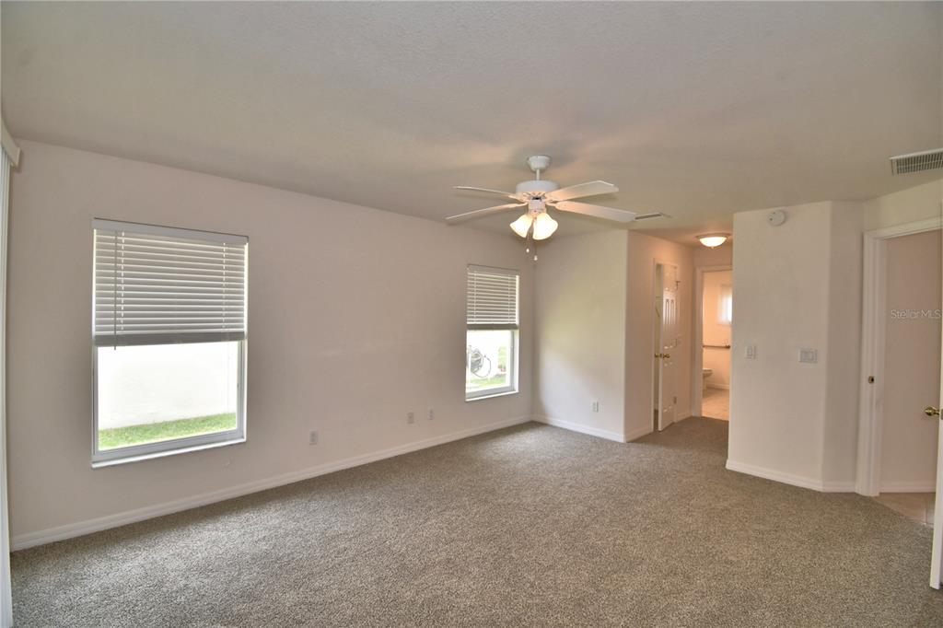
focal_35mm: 15
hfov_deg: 100.4
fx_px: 393
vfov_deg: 77.3
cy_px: 314
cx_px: 472
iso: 100
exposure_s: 1/60
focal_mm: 10
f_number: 4.5
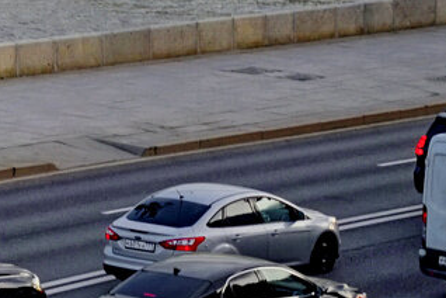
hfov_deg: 7.0
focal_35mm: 277
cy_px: -503
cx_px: -621
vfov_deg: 4.8
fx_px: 3431
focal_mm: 43
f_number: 7.1
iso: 100
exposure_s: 1/80
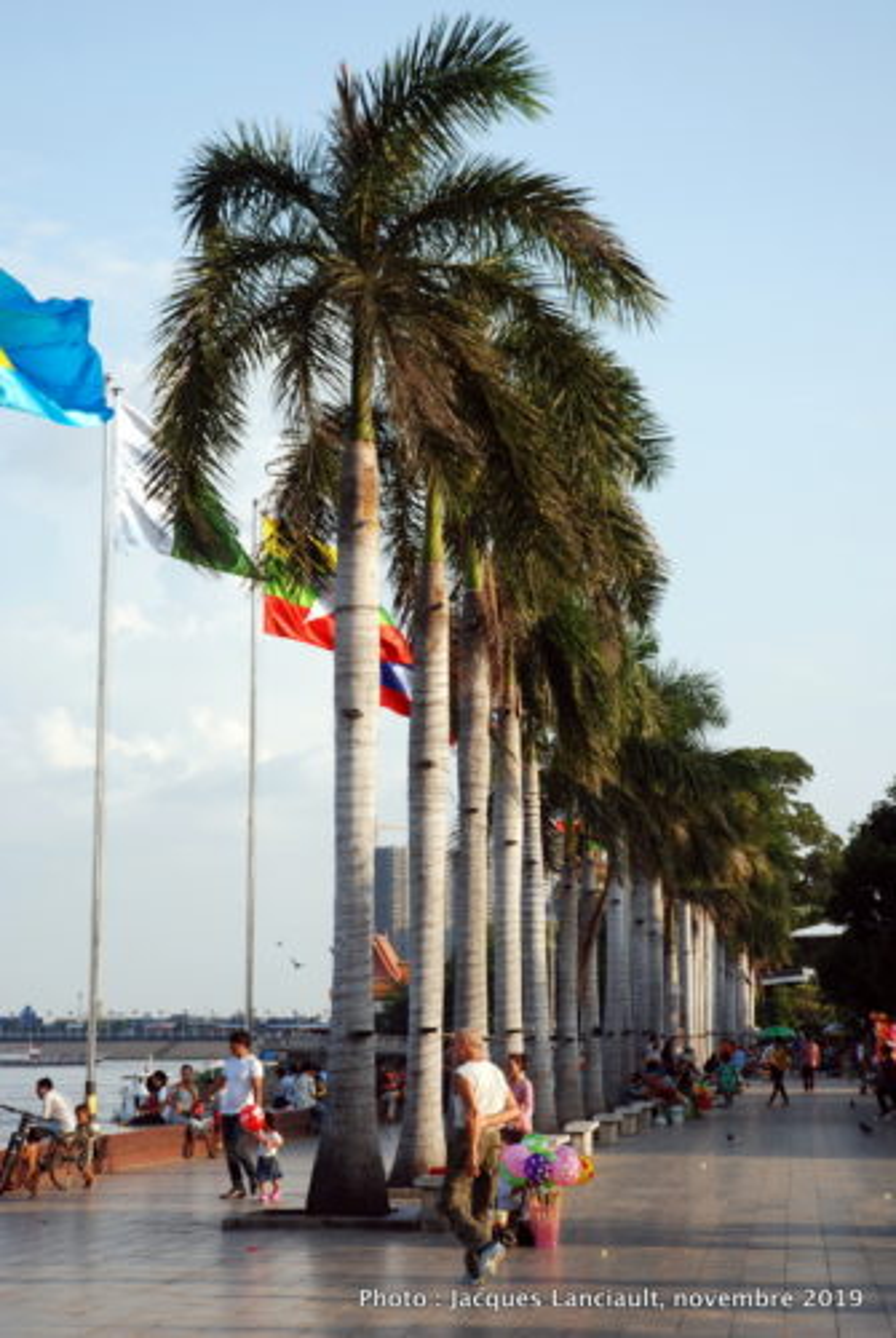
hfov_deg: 17.6
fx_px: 2902
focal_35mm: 78
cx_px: 448
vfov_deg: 26.0
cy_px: 669
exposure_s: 1/160
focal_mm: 52
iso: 100
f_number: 7.1
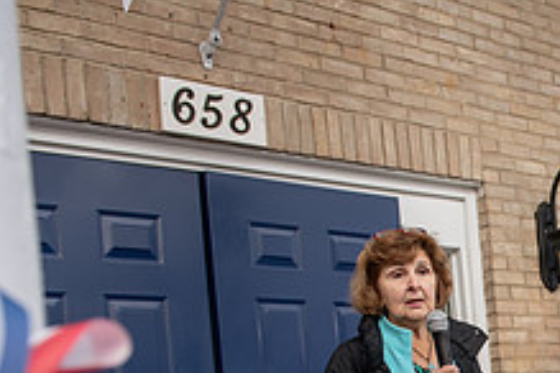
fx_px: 1073
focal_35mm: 69
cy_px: 451
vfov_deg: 18.7
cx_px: 583
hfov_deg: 27.3
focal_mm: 26
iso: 160
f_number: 3.5
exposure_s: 1/320
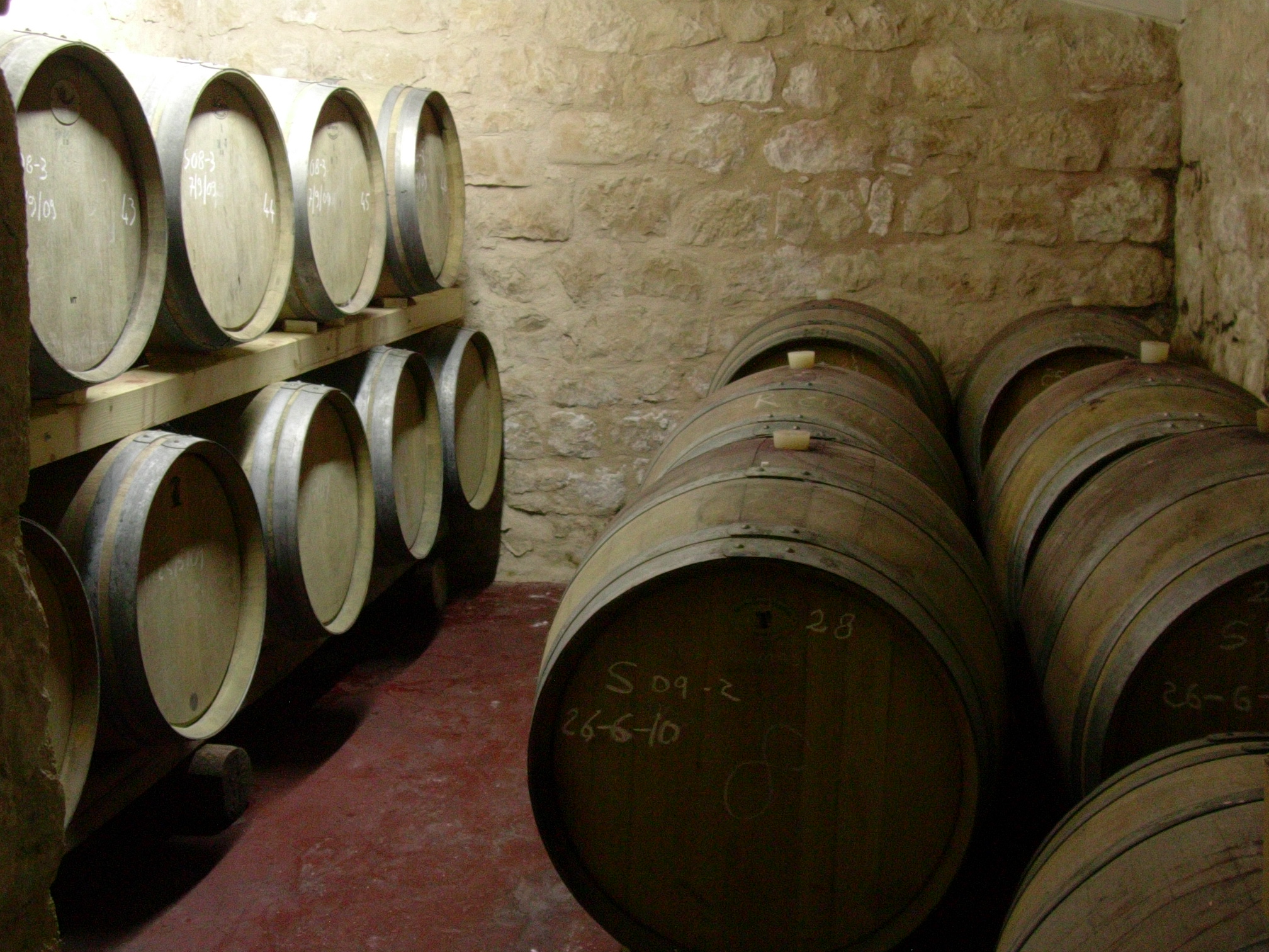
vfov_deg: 32.2
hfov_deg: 42.1
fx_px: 1650
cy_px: 476
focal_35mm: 45
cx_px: 634
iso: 115
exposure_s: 1/4
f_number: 2.9
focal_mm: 6.7
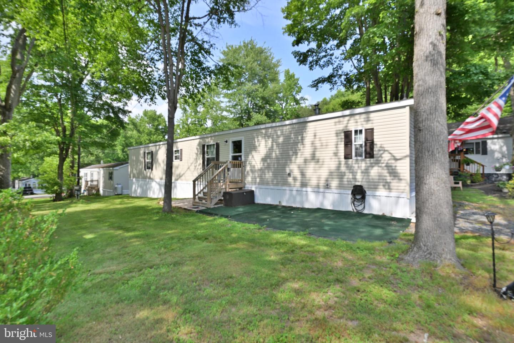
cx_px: 257
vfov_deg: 70.4
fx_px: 243
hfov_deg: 93.3
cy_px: 172
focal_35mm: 17
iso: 220
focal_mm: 17
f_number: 11
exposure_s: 1/80
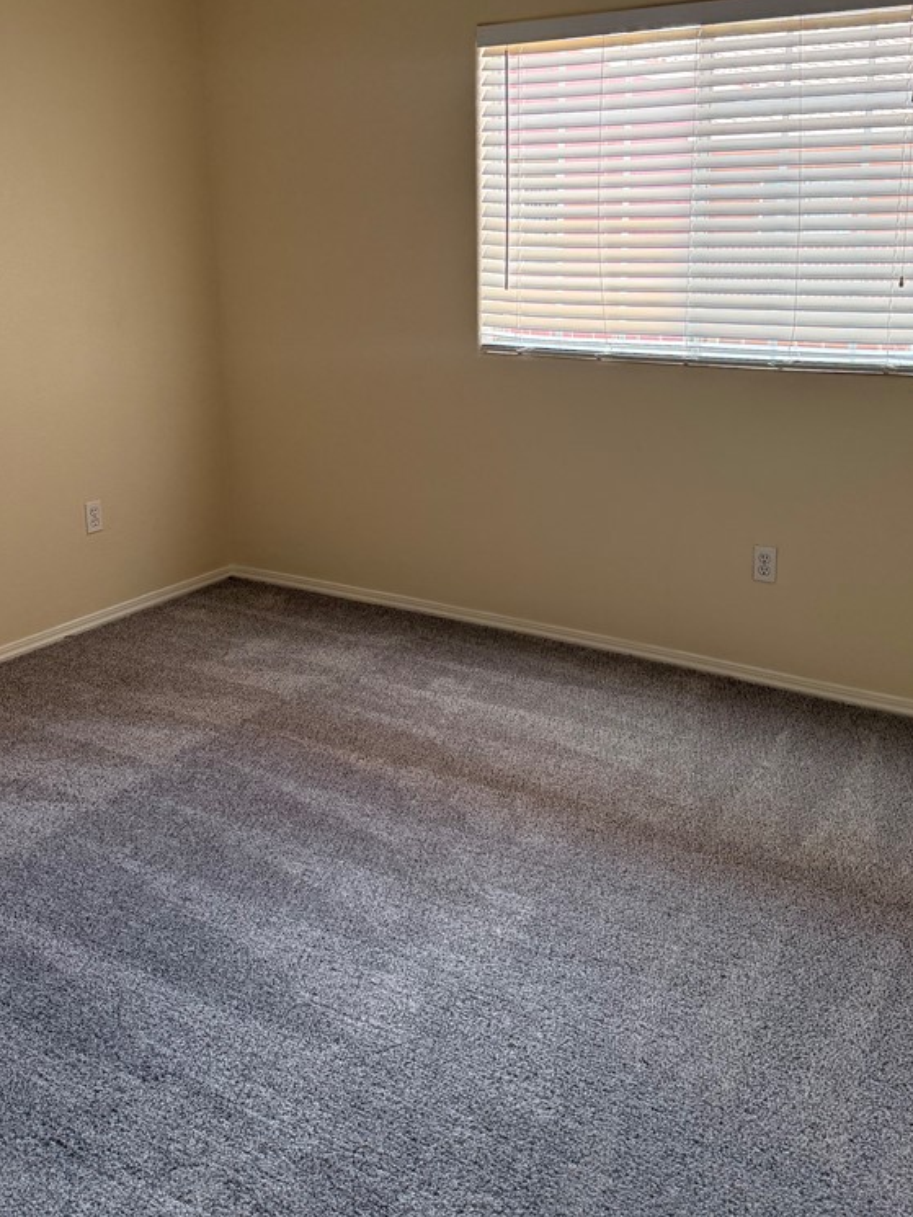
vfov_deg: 54.9
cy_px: 479
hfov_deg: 42.9
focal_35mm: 33
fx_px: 1160
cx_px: 490
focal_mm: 6.76
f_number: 1.78
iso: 200
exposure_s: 1/240
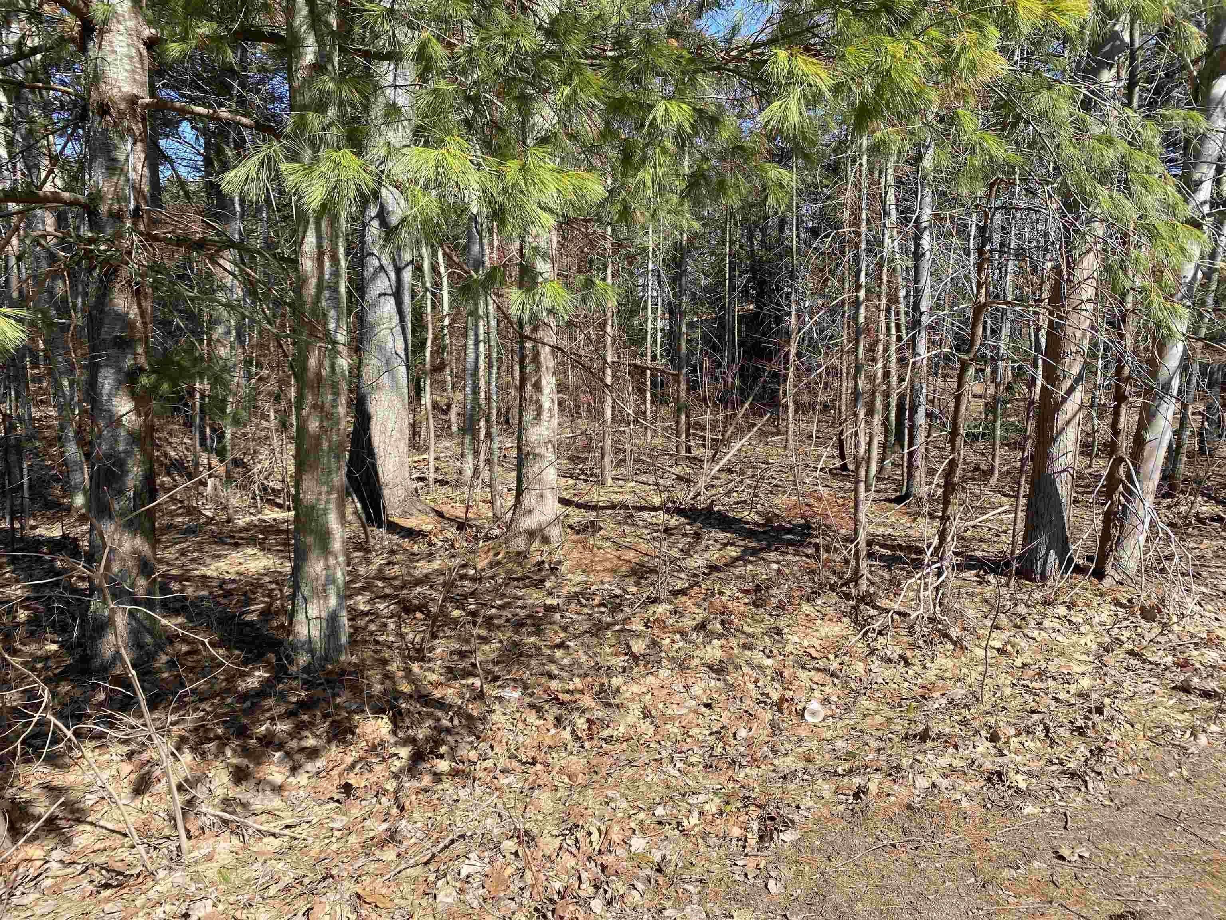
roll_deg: +1.1
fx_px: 921
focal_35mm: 26
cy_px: 460
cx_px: 613
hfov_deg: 67.3
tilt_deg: -6.4
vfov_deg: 53.1
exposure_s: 1/1258
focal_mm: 4.25
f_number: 1.8
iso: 32
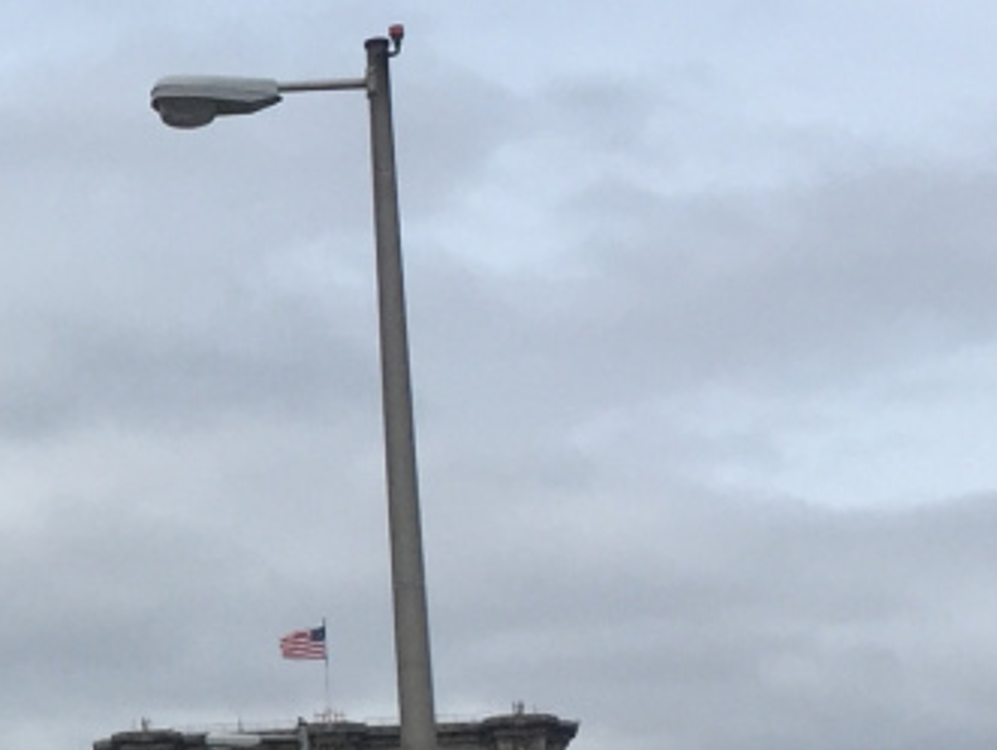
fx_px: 4037
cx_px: -1036
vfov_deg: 10.6
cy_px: 627
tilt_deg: +10.5
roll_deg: -0.6
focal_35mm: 140
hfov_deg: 12.3
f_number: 2.2
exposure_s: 1/3049
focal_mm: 4.15
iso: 32
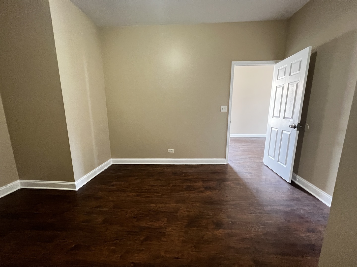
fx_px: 134
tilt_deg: -10.7
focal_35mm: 13
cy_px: 134
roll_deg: +0.8
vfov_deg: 89.9
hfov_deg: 106.2
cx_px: 178
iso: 800
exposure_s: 1/60
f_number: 1.8
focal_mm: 1.57
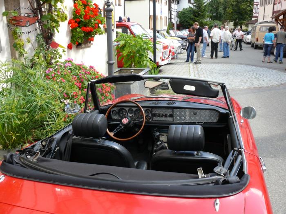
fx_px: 289
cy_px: 107
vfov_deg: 40.7
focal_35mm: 35
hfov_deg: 52.6
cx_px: 143
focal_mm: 7.4
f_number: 4
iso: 100
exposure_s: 1/160
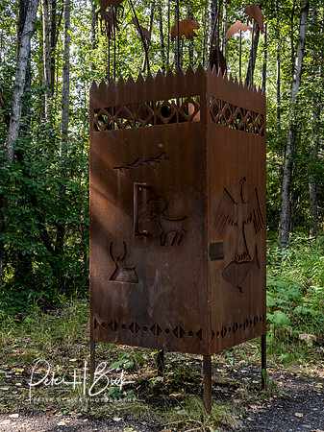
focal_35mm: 48
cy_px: 216
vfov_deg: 39.7
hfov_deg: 30.2
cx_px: 162
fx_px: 600
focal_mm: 24
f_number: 8
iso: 400
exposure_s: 1/200
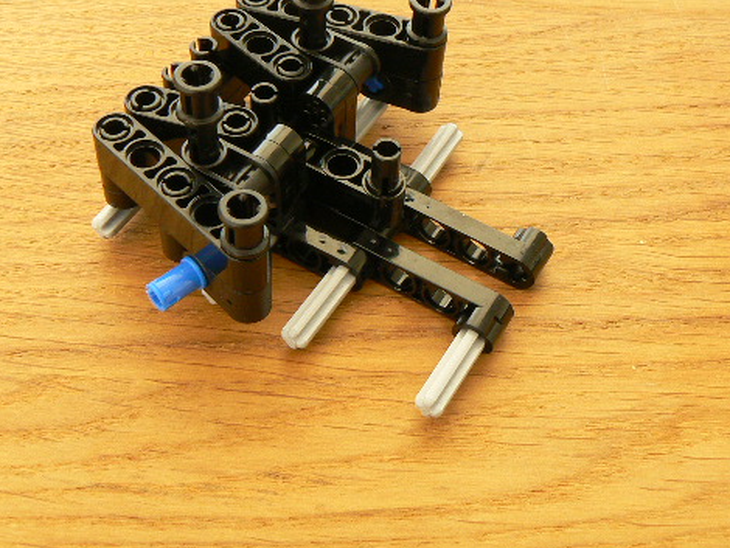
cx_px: 360
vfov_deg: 29.5
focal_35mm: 49
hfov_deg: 38.9
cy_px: 183
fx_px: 1034
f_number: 5
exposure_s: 2
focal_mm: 6
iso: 100
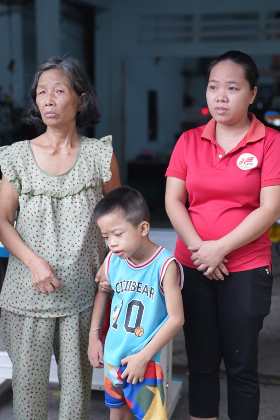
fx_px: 805
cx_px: 149
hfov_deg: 19.7
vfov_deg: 29.2
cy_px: 203
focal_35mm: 69
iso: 320
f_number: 2.8
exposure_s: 1/100
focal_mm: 60
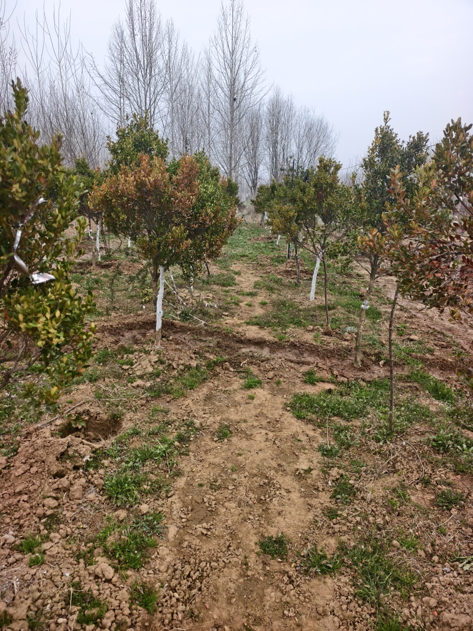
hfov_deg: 58.9
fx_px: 419
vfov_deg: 73.9
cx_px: 236
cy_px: 316
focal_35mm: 23
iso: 72
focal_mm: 5.6
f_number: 1.57
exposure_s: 1/1294
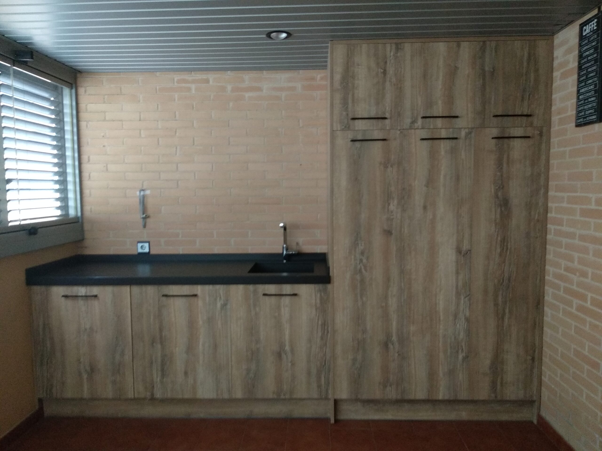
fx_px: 452
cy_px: 226
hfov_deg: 67.3
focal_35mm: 26
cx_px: 301
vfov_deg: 53.1
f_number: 2.2
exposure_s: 1/20
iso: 800
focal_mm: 3.81
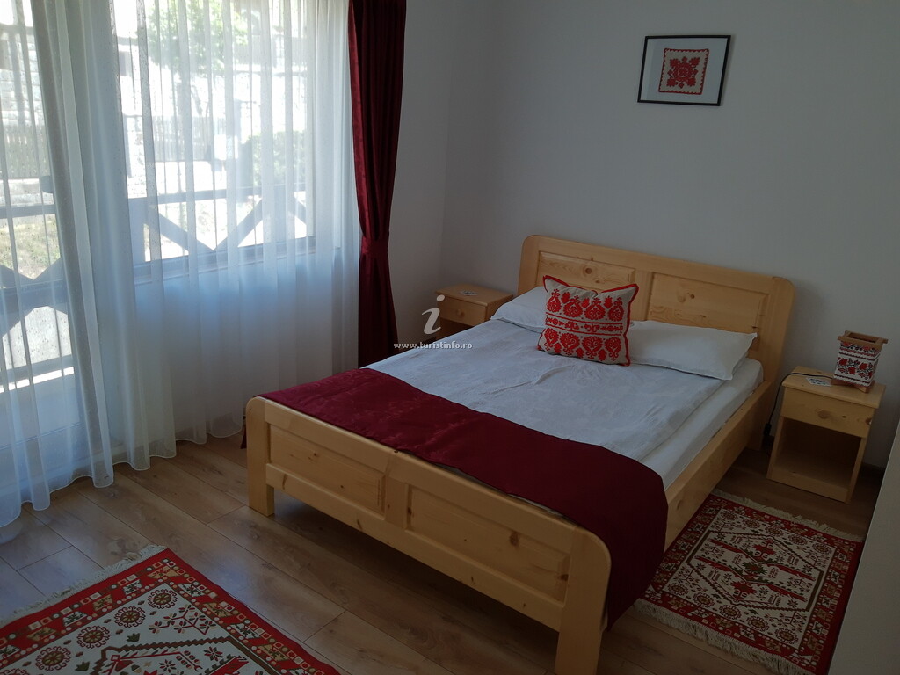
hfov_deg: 67.3
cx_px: 450
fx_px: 676
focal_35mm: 26
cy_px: 338
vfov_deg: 53.1
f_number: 1.8
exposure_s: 1/50
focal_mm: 3.95
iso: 43
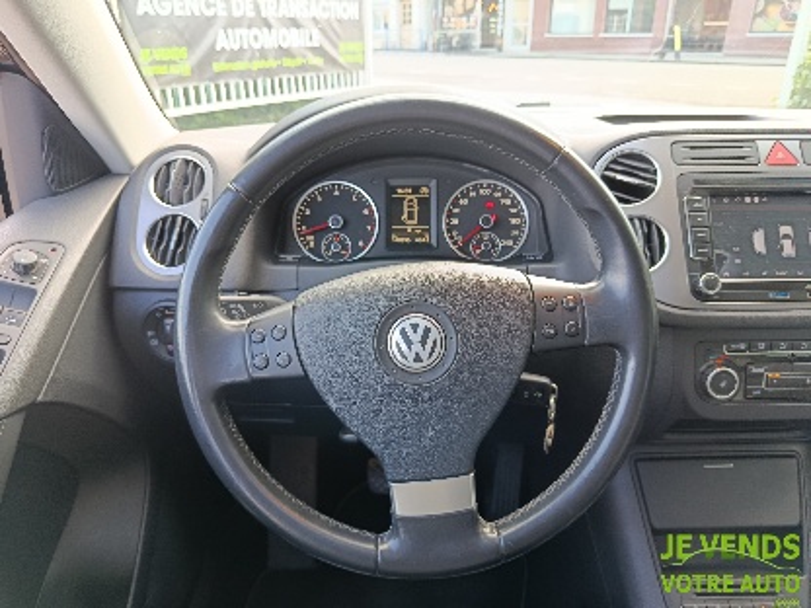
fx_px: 562
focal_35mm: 24
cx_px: 406
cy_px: 304
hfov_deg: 71.6
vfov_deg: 56.8
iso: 359
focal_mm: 5.24
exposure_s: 1/100
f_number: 1.7
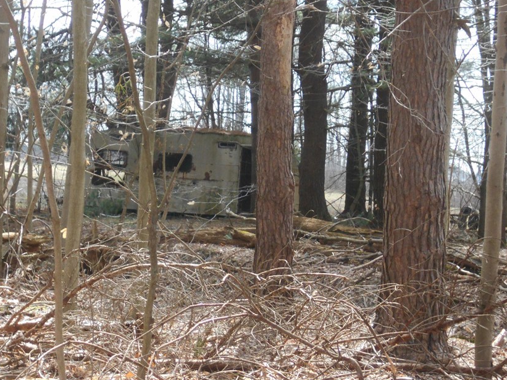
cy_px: 180
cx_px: 225
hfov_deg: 14.0
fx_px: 2064
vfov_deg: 10.5
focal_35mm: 141
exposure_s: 1/250
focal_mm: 20.1
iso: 400
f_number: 6
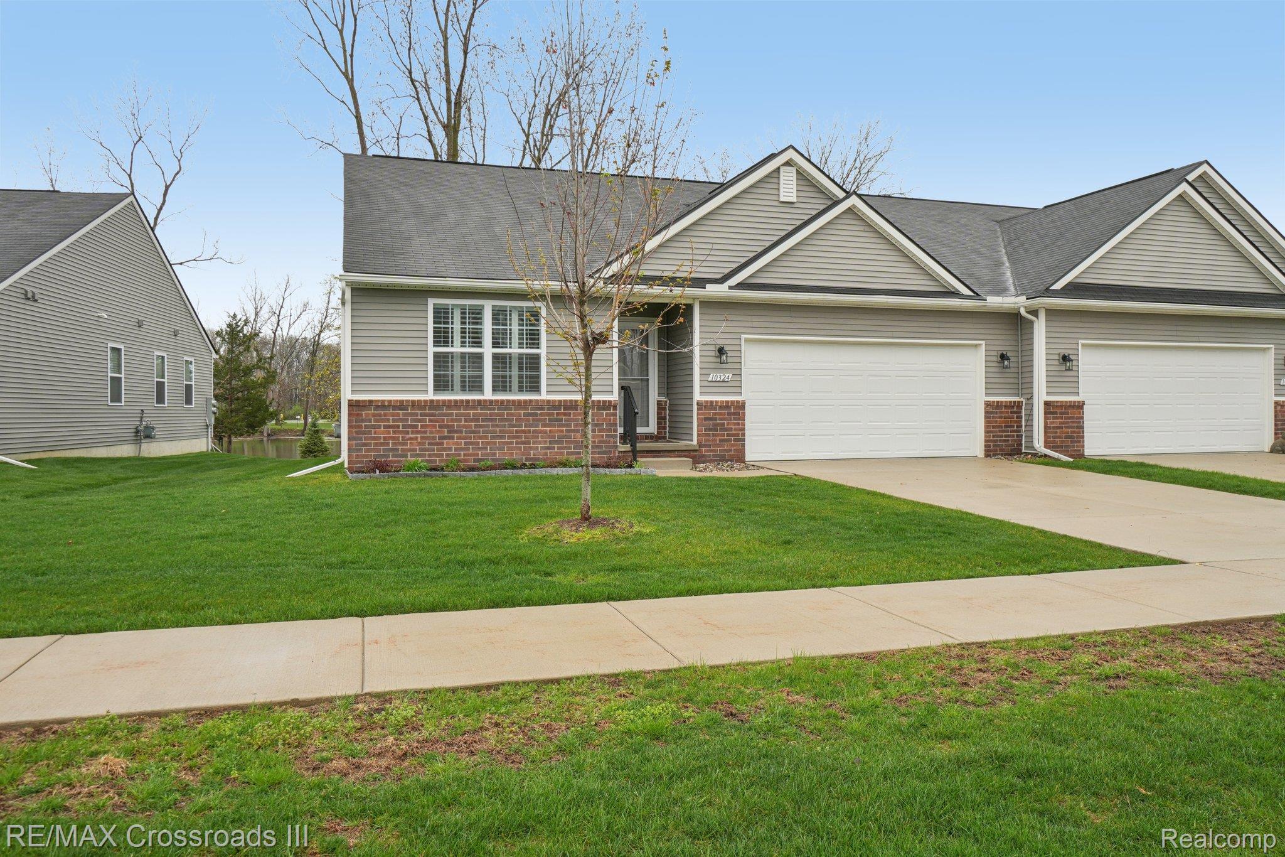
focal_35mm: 26
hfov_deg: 70.4
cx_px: 642
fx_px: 910
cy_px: 428
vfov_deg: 50.4
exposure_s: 1/125
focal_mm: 17
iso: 100
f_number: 8
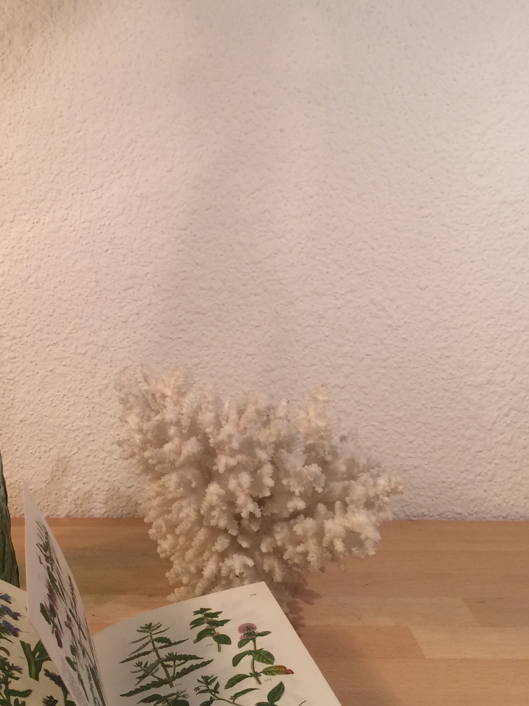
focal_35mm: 48
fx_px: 978
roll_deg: +1.5
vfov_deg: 39.5
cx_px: 112
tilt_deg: -9.6
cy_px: 287
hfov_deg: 29.6
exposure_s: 1/33
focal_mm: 4.15
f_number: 2.2
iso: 40
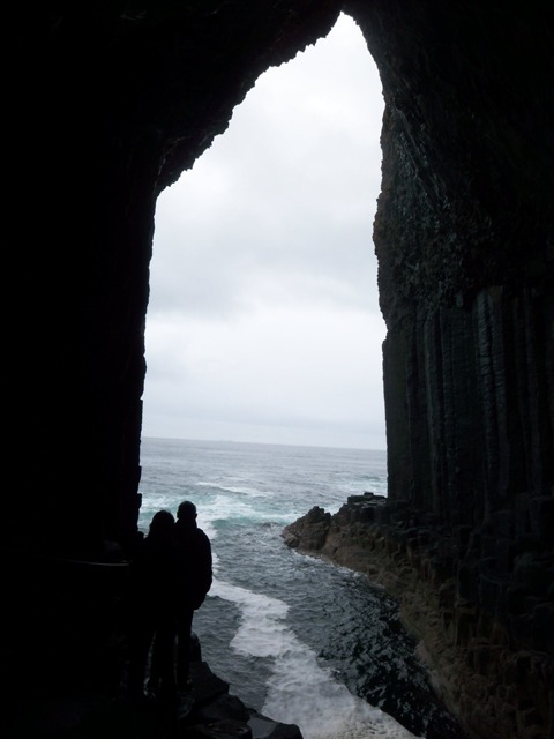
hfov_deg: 58.9
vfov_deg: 73.9
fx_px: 491
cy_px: 370
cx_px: 277
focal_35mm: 23
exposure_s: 1/200
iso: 50
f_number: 5.6
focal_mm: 3.8
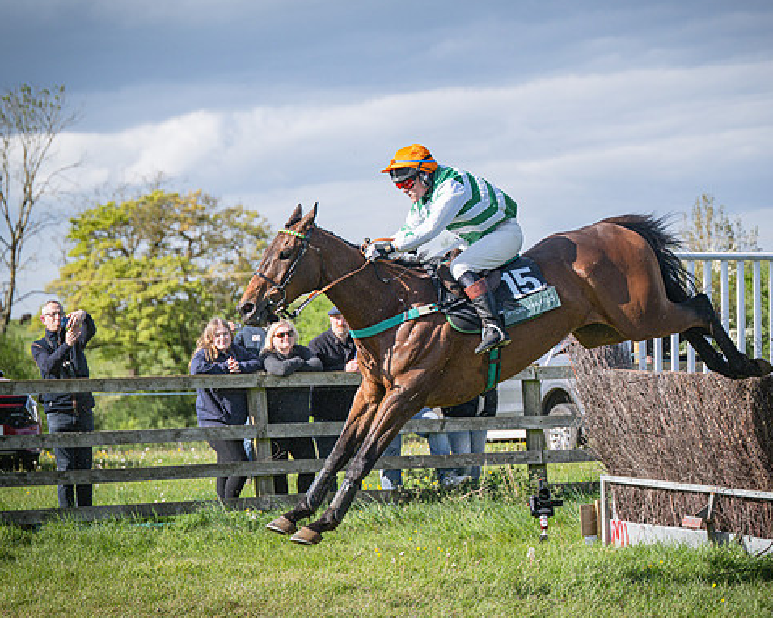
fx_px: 2973
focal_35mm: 130
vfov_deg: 11.9
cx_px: 426
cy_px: 290
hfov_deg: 14.8
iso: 400
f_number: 4
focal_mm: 98
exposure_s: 1/3200
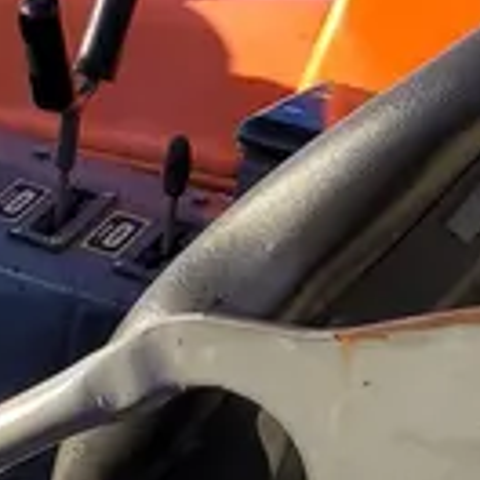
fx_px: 2008
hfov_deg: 12.7
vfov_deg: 13.6
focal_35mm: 128
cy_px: 358
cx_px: -324
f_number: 1.8
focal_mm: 5.4
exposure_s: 1/773
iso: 40
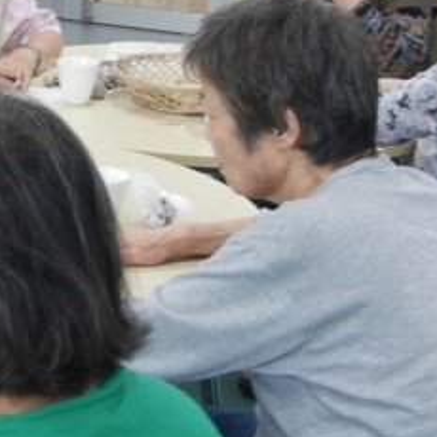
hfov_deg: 13.9
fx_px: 1685
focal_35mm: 118
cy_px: 65
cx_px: -215
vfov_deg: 14.7
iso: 235
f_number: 3.5
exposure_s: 1/29
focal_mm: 5.4
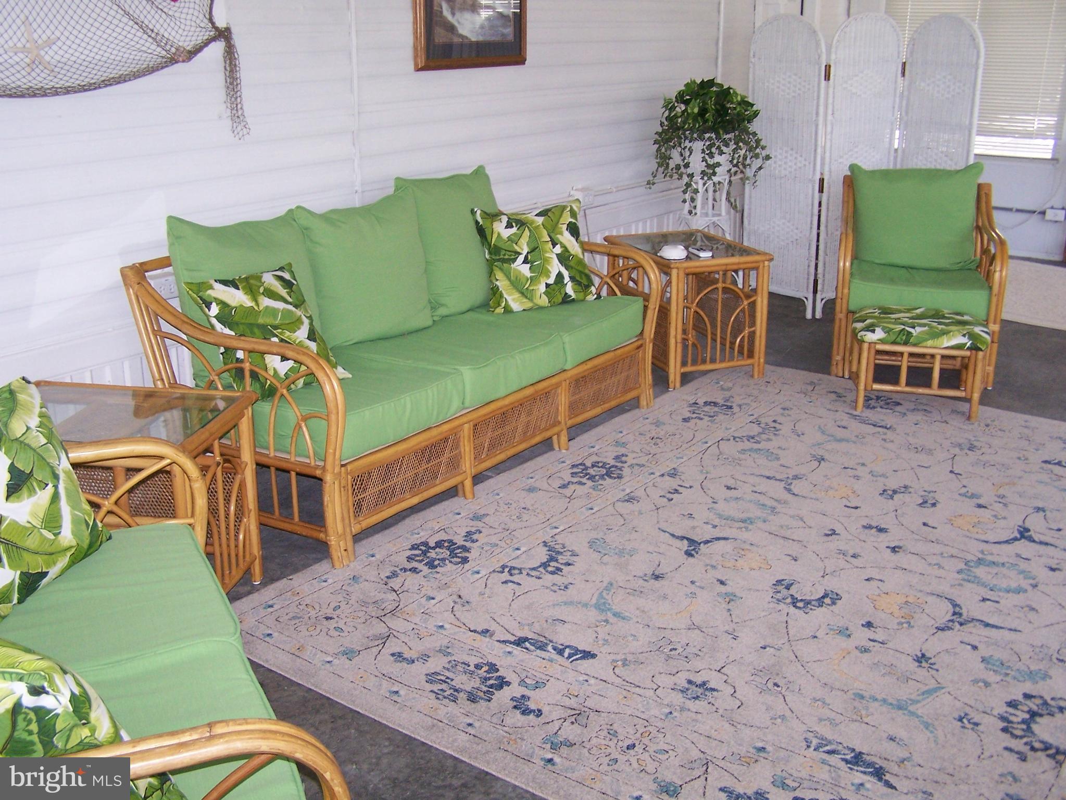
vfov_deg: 37.7
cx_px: 533
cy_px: 400
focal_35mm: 38
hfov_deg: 49.0
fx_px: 1170
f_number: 2.8
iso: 140
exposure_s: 1/60
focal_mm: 6.3
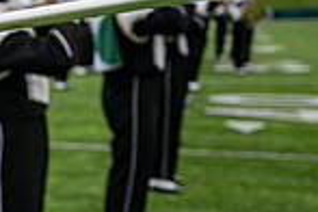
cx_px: -275
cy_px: 85
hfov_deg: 17.1
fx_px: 839
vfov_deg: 14.4
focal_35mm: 95
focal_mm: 24
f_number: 2.8
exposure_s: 1/500
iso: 200
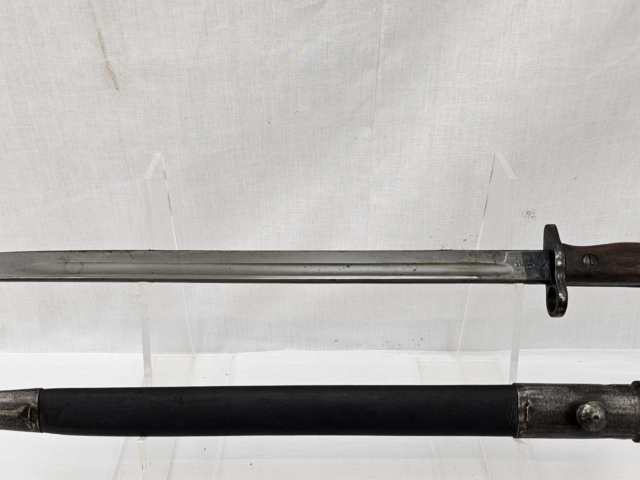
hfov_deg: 55.3
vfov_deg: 42.3
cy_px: 325
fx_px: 610
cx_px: 308
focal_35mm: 33
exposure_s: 1/100
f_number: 1.7
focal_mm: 6.3
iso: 32
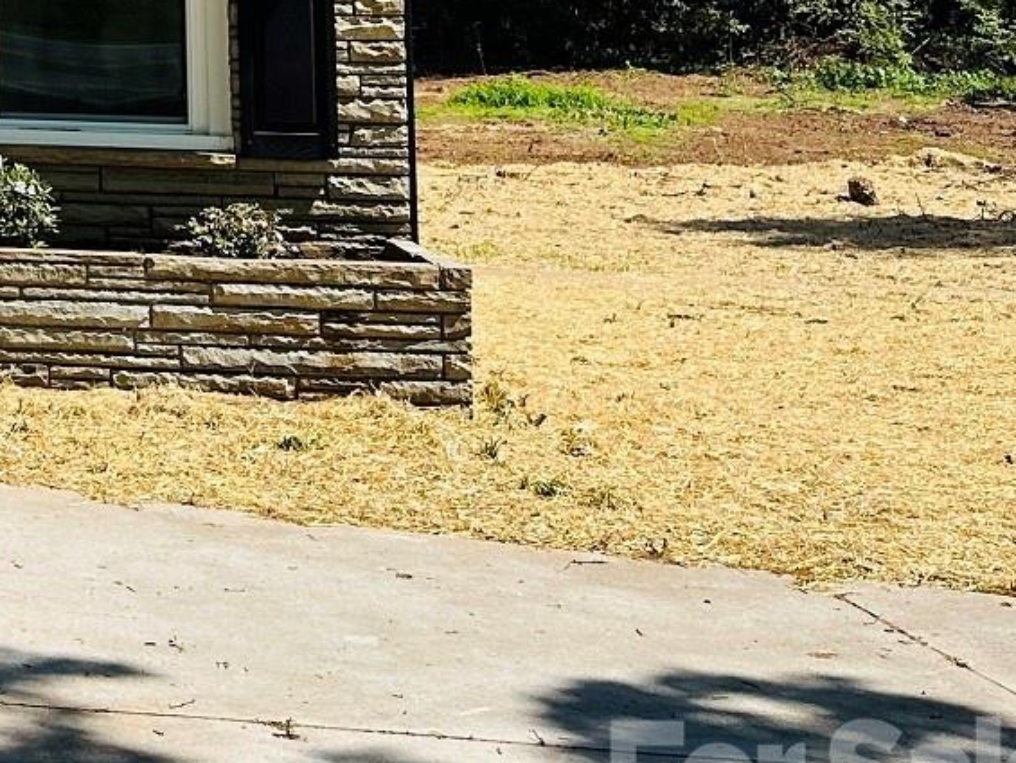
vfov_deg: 15.8
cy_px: -324
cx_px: -638
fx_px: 2554
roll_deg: -0.1
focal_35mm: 87
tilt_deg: +5.5
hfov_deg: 18.9
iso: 80
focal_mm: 6.86
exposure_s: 1/2882
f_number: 1.78
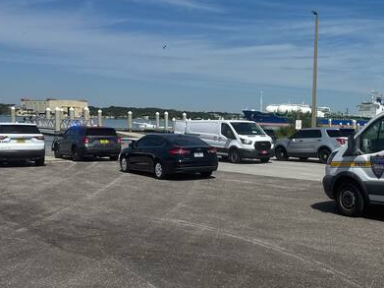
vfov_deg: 33.6
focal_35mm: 43
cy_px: 157
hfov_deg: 42.1
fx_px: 477
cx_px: 302
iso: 80
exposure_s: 1/7937
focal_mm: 6.76
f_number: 1.78
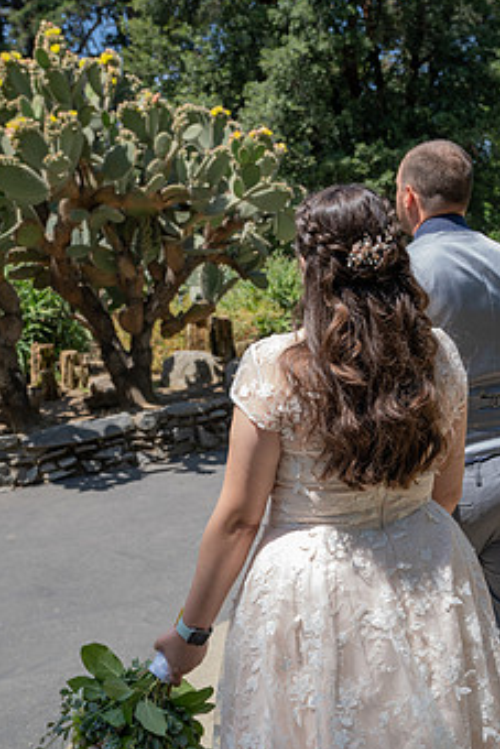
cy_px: 377
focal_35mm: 41
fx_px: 853
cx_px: 322
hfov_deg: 32.5
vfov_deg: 47.4
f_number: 5.6
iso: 250
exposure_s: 1/320
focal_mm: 31
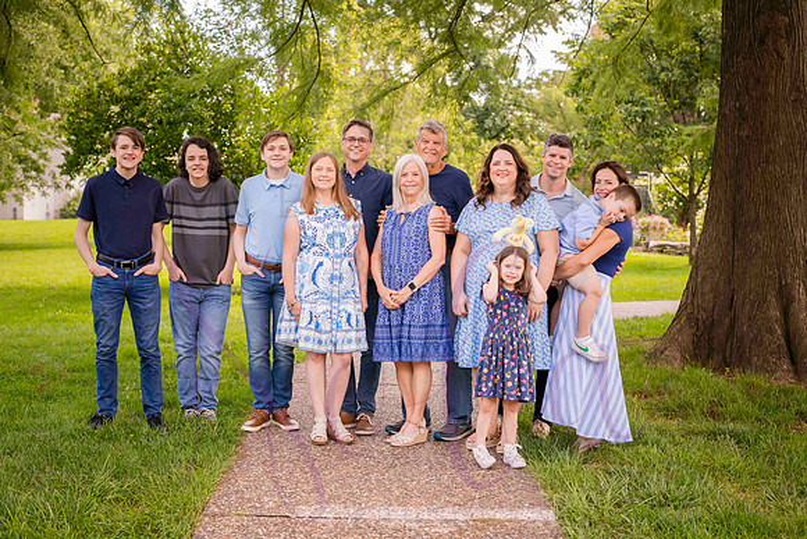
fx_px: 1121
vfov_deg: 27.0
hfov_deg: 39.6
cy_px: 270
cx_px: 404
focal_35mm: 50
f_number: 4
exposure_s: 1/320
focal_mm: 50
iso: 400
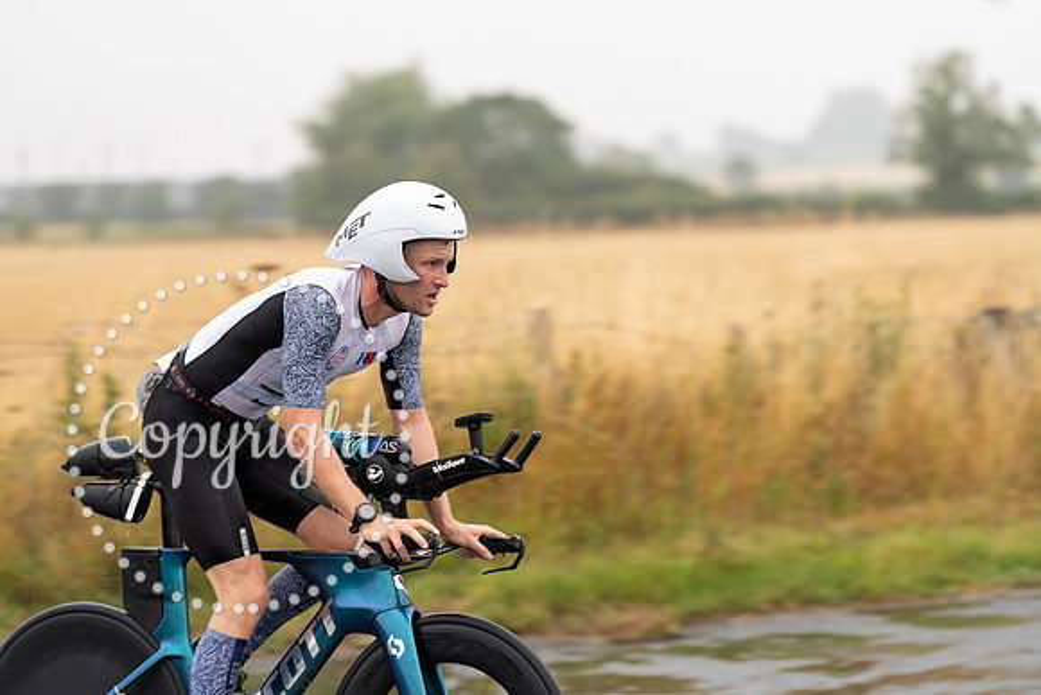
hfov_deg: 15.0
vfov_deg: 10.0
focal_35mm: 137
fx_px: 3962
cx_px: 520
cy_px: 348
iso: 250
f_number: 3.2
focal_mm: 137
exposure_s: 1/400
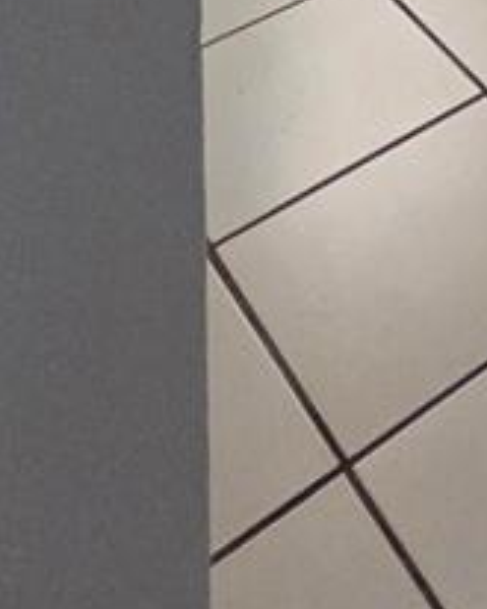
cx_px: 900
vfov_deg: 14.3
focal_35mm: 74
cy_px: -922
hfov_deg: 16.8
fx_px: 1332
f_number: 2.2
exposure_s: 1/60
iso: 400
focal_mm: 2.2
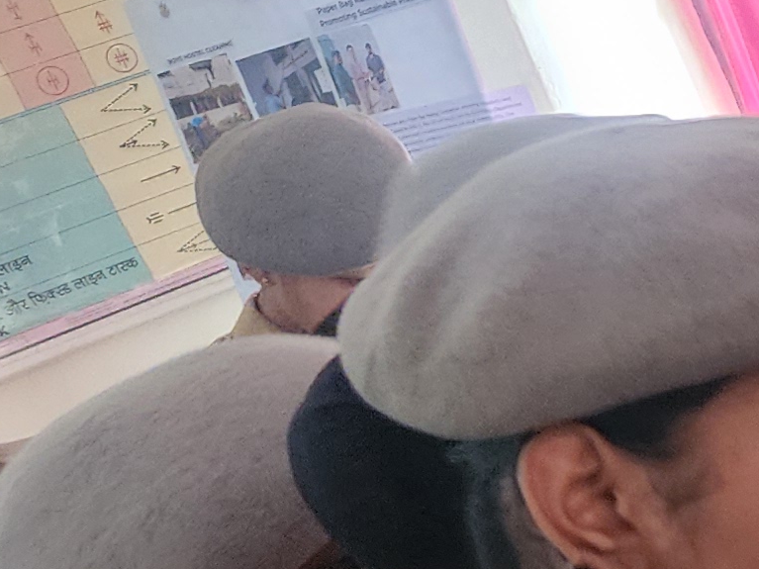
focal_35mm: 120
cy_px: 559
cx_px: 1775
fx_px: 2631
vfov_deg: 12.2
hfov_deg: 12.9
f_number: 1.8
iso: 640
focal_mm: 6.4
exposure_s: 1/33.3
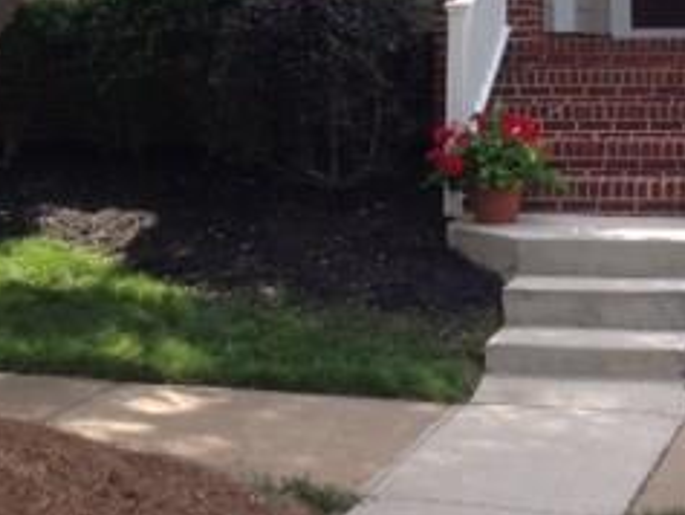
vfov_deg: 15.7
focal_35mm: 89
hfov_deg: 21.7
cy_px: -176
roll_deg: -0.3
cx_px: 555
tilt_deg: +10.1
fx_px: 1762
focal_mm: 4.12
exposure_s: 1/308
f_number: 2.4
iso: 50
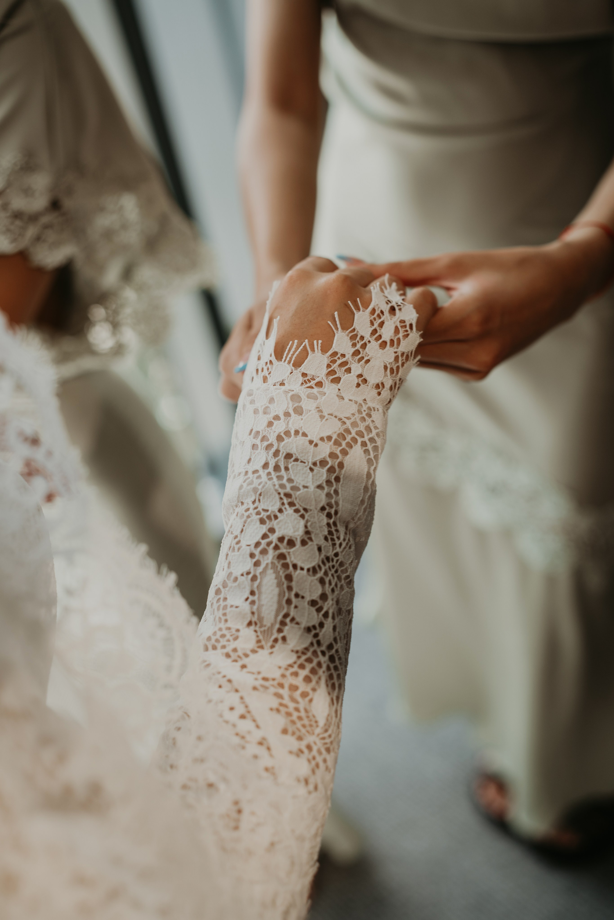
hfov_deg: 37.9
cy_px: 460
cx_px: 307
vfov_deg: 54.4
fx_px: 895
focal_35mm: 35
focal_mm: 35
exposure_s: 1/400
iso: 320
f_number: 2
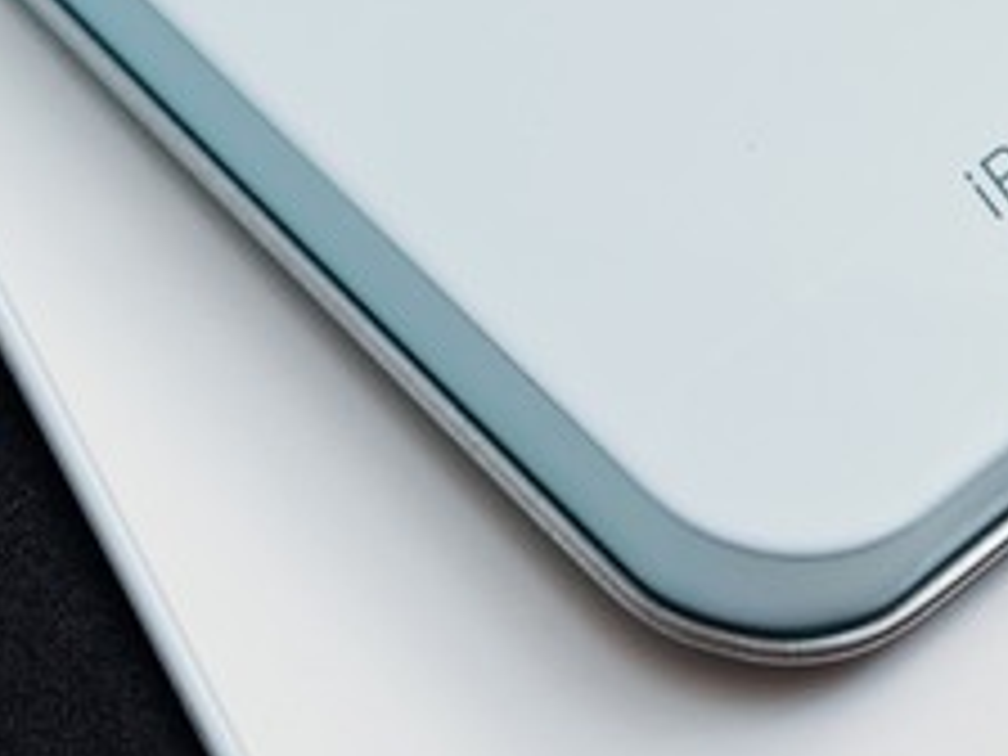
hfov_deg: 8.1
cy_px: 34
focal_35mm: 244
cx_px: 76
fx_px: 7105
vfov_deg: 6.1
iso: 320
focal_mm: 16.5
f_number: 2.1
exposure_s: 1/120
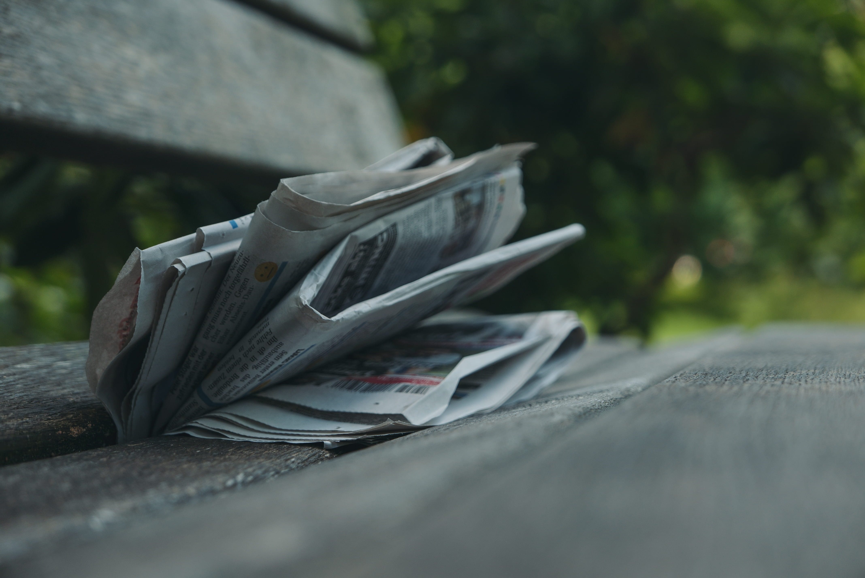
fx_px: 1804
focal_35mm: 75
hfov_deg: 27.0
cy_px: 289
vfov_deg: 18.2
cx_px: 432
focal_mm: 34
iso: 100
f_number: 2.8
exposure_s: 1/160
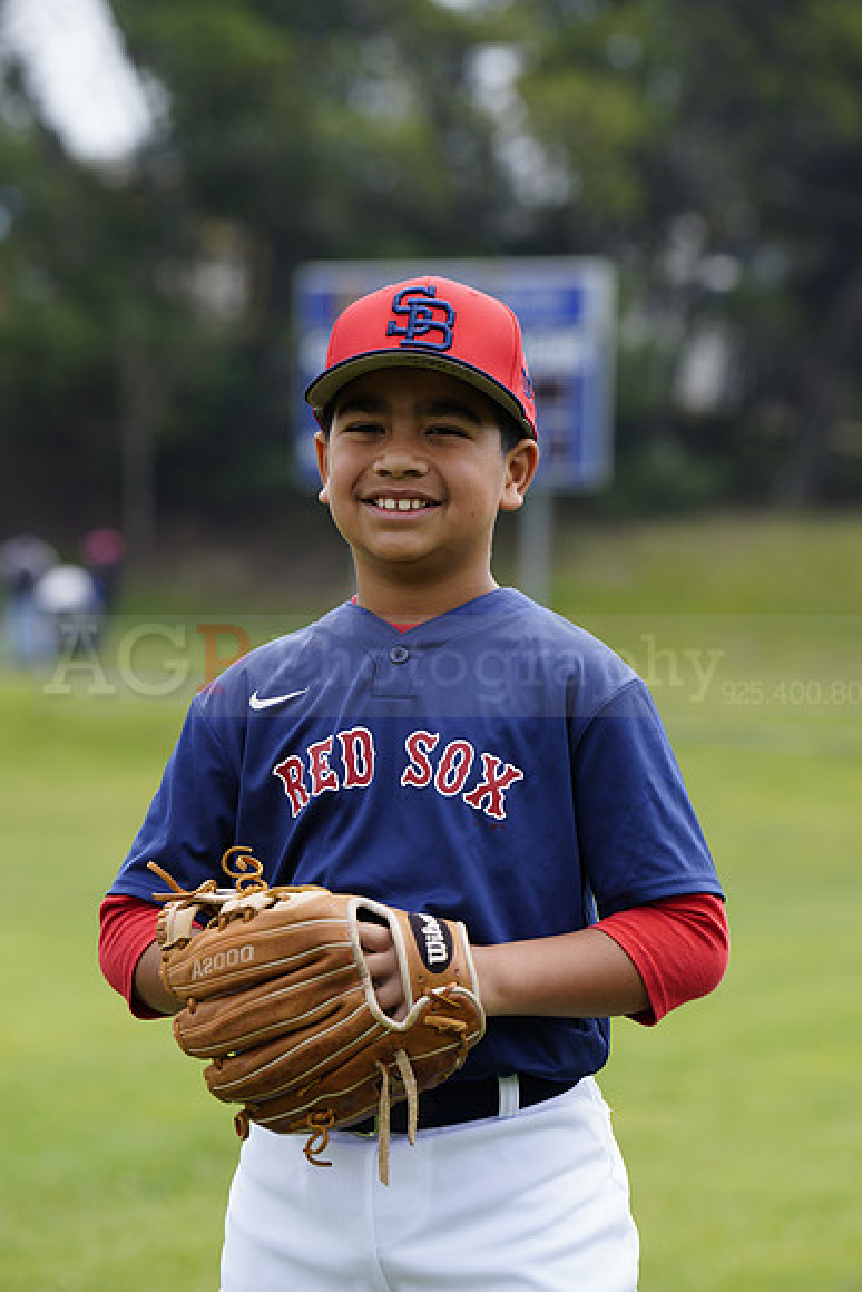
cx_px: 431
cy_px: 646
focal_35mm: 175
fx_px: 6281
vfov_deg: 11.7
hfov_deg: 7.9
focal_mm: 175
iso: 100
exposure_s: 1/250
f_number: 5.6
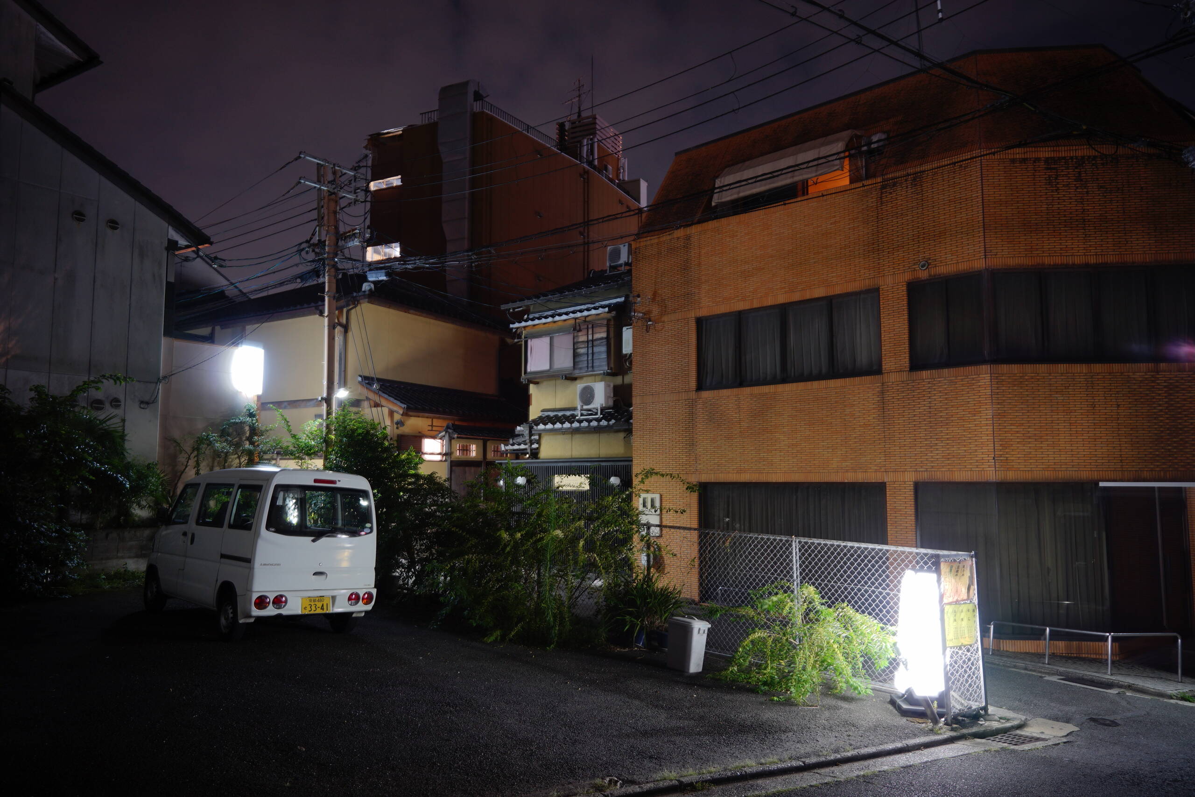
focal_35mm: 24
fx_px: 797
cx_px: 598
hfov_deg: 73.7
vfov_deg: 53.1
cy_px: 398
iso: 50
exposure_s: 15
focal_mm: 24
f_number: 6.3
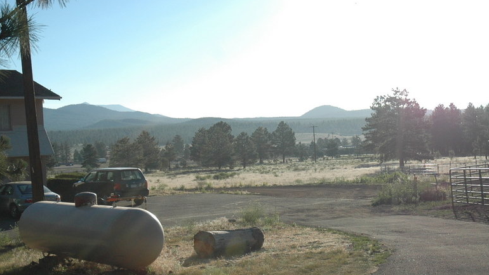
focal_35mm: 65
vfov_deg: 18.6
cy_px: 166
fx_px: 839
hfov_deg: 32.5
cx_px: 273
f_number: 4.5
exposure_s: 1/2500
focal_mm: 31
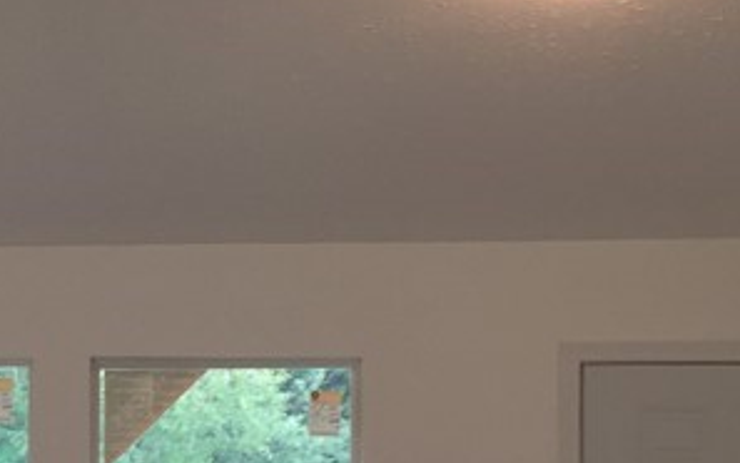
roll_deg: -0.6
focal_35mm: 106
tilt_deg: +1.4
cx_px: -135
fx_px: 2139
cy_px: 451
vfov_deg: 12.2
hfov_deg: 18.6
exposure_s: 1/60
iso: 40
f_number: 2.2
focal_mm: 4.15
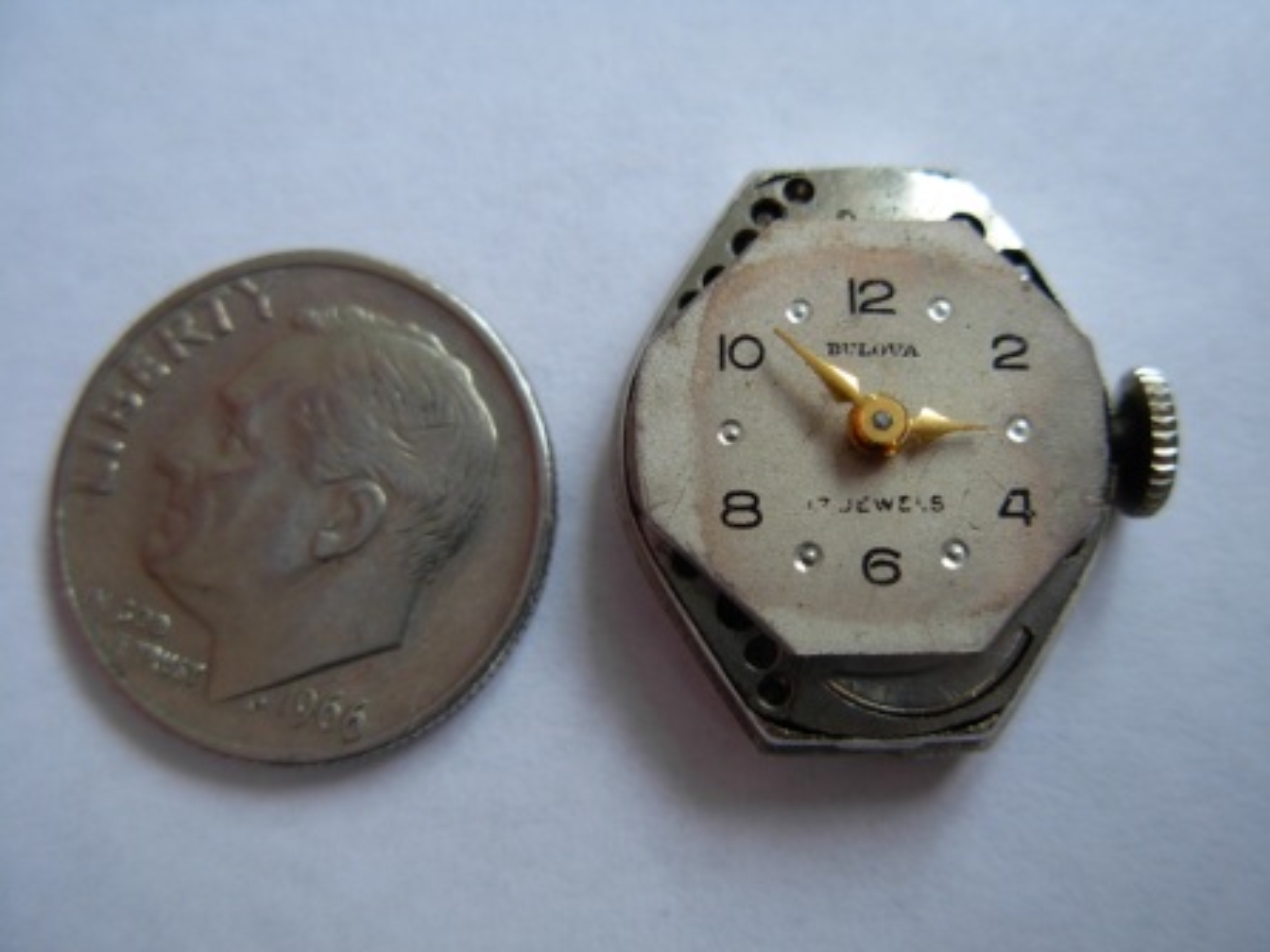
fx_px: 1394
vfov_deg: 37.7
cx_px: 635
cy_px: 476
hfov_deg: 49.0
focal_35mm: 38
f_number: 2.9
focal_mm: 6.3
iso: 79
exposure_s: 1/53.8
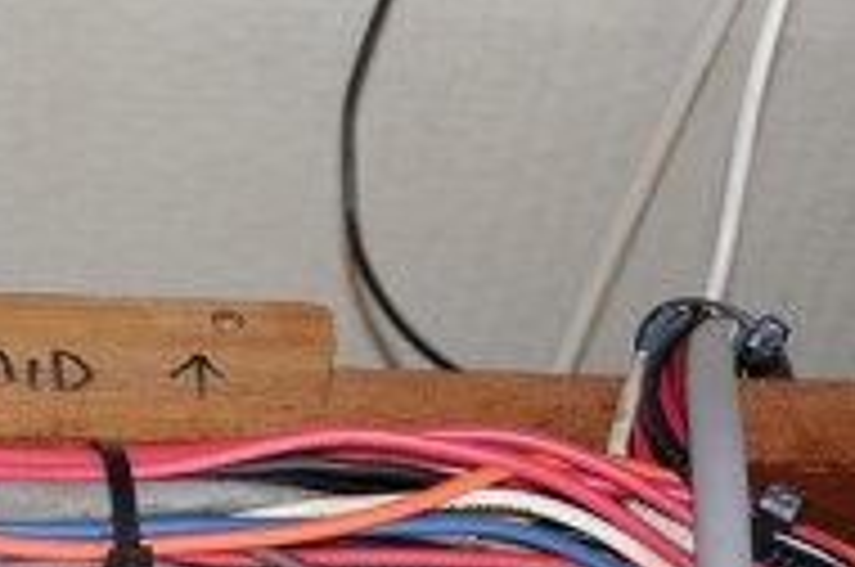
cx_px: 22
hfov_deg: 17.3
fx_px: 2753
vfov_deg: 11.7
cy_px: 387
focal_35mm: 116
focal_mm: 35
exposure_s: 1/60
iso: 400
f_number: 4.5
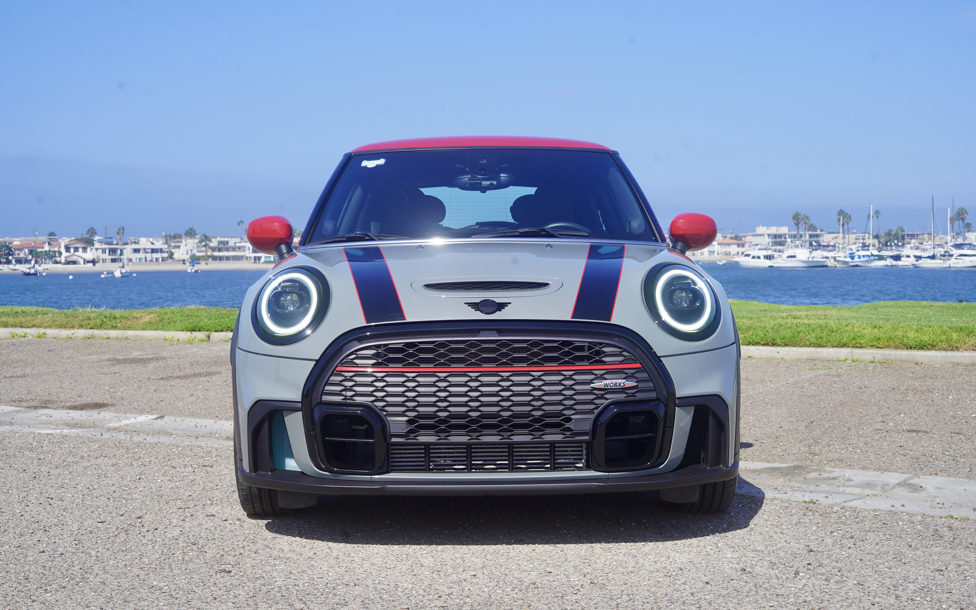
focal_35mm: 51
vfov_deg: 25.3
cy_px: 289
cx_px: 488
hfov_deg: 39.6
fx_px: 1357
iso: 100
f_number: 10
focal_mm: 50
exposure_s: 1/160
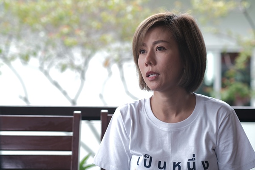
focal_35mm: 84
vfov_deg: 16.3
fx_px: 595
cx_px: 128
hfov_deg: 24.2
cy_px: 85
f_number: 2
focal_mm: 56
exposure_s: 1/125
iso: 100
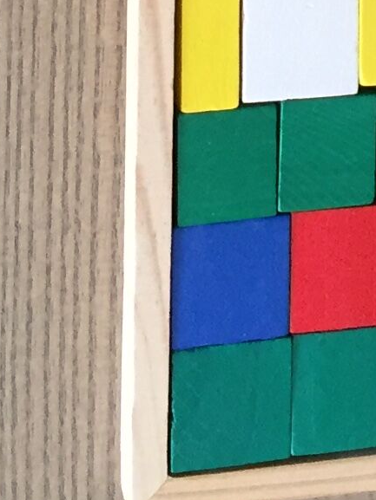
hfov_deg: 8.9
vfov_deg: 11.0
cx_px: 460
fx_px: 2374
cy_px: -496
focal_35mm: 164
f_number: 2.2
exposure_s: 1/33
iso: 160
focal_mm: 4.15
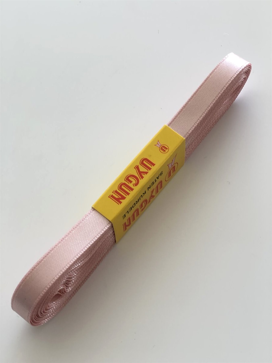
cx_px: 136
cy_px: 182
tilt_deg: -59.9
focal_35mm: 57
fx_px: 597
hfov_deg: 25.7
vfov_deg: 33.8
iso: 25
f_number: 2.8
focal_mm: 6.6
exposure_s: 1/60
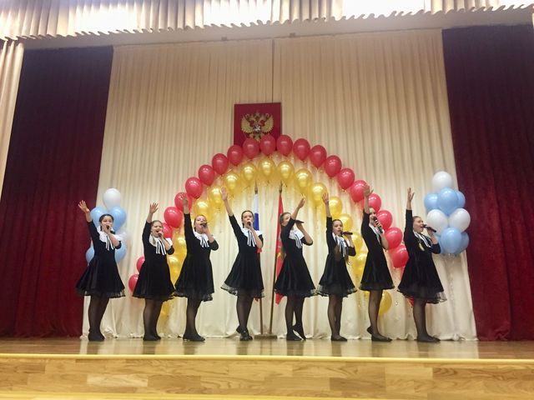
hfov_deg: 61.7
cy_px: 200
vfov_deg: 48.2
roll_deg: -1.5
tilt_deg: +14.7
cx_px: 267
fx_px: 447
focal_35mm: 29
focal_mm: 4.15
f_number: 2.2
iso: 200
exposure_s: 1/33
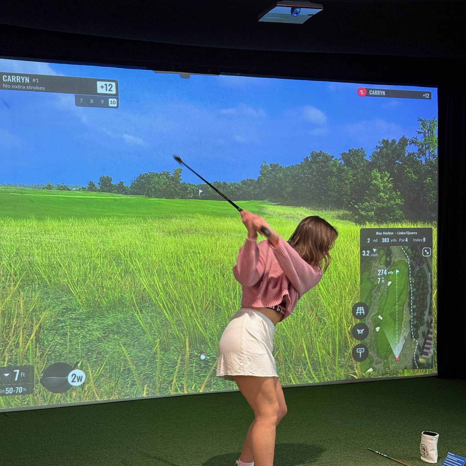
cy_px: 287
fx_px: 868
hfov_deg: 30.0
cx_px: 232
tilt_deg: -2.7
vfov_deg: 29.9
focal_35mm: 57
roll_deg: +1.1
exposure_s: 1/60
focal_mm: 6.76
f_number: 1.78
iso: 250
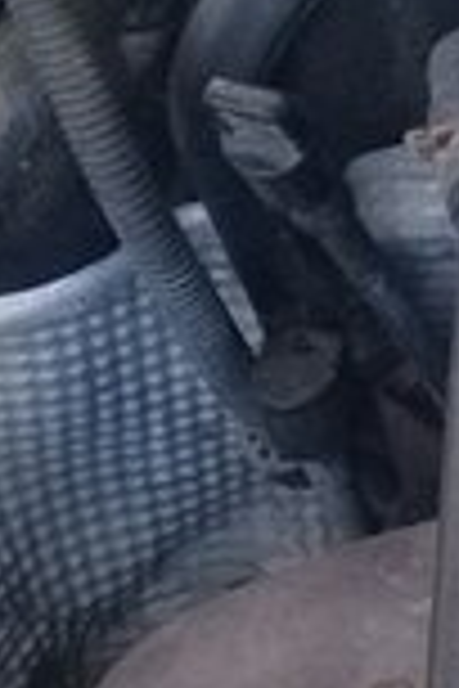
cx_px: 1179
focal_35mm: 139
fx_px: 2658
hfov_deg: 8.8
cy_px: 920
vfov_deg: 14.1
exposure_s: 1/50
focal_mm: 3.3
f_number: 2.2
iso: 64
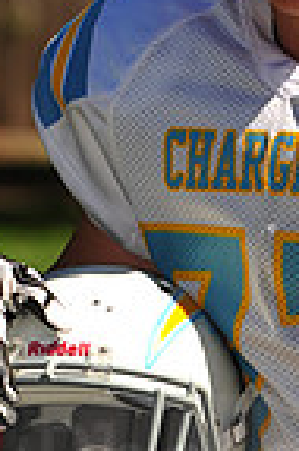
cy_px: 438
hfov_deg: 2.5
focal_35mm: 549
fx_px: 6856
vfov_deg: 3.8
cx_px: 261
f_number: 5
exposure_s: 1/1000
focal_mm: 135
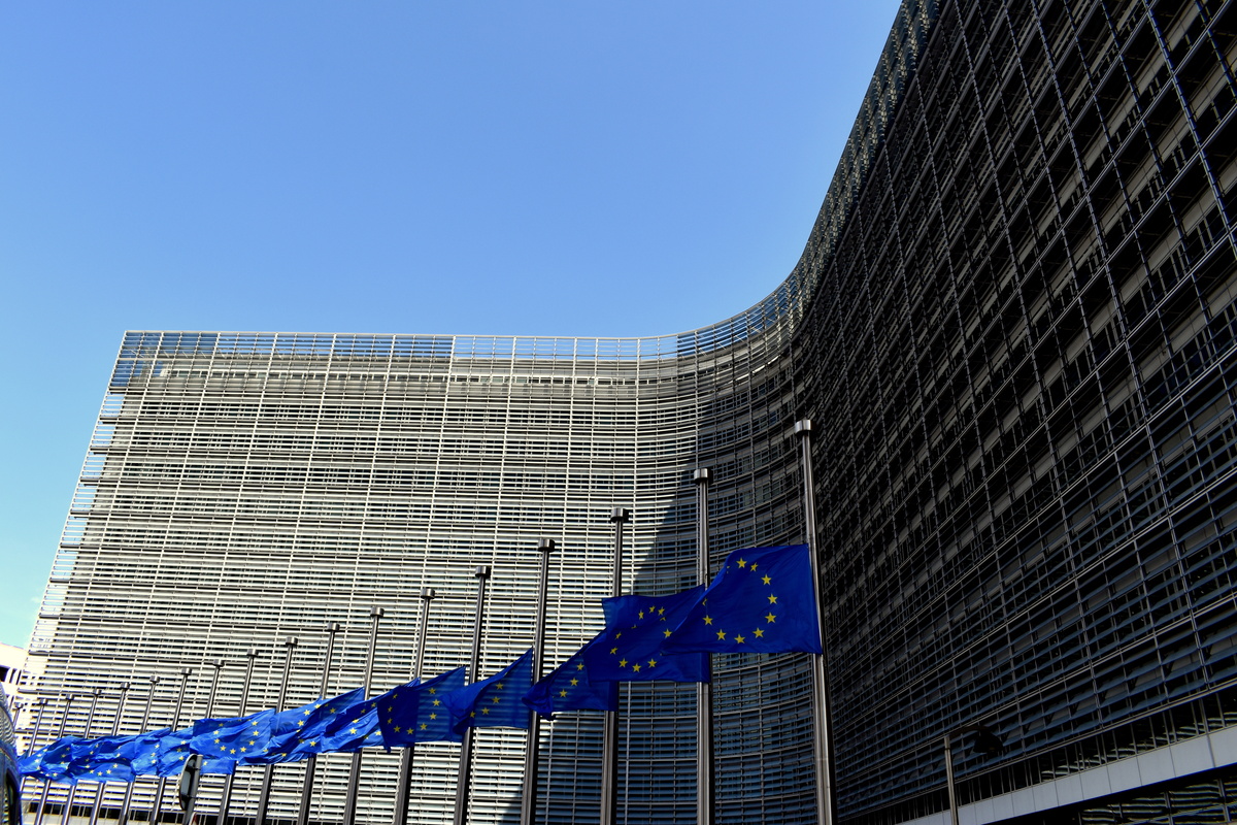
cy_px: 412
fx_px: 928
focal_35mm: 27
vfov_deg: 47.9
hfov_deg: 67.4
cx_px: 618
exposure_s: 1/320
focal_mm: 18
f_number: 9
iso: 200
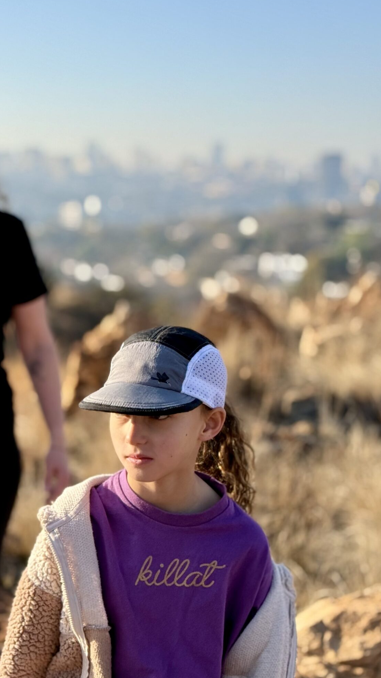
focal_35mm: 68
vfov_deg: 31.0
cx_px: 68
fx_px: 1222
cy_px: 331
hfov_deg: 17.6
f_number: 1.78
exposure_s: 1/2146
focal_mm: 6.76
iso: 64
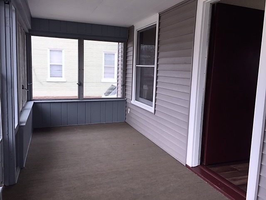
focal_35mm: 29
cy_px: 100
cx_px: 133
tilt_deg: -7.1
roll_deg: -1.7
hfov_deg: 61.7
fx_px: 223
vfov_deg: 48.2
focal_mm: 4.15
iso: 32
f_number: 2.2
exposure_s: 1/60
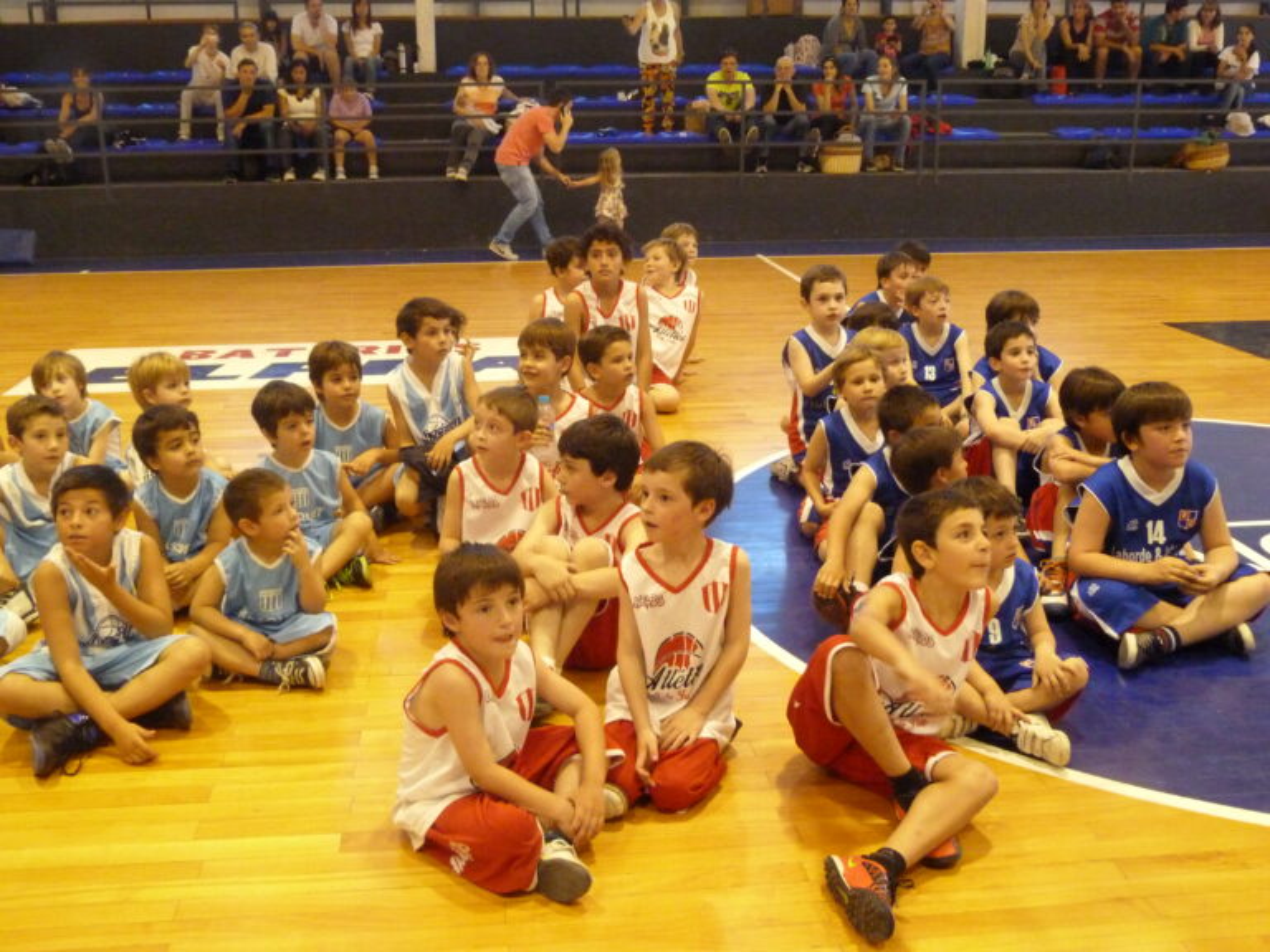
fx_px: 1321
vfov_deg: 39.7
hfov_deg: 51.4
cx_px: 635
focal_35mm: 36
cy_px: 476
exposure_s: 1/80
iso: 800
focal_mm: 6.5
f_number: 3.1
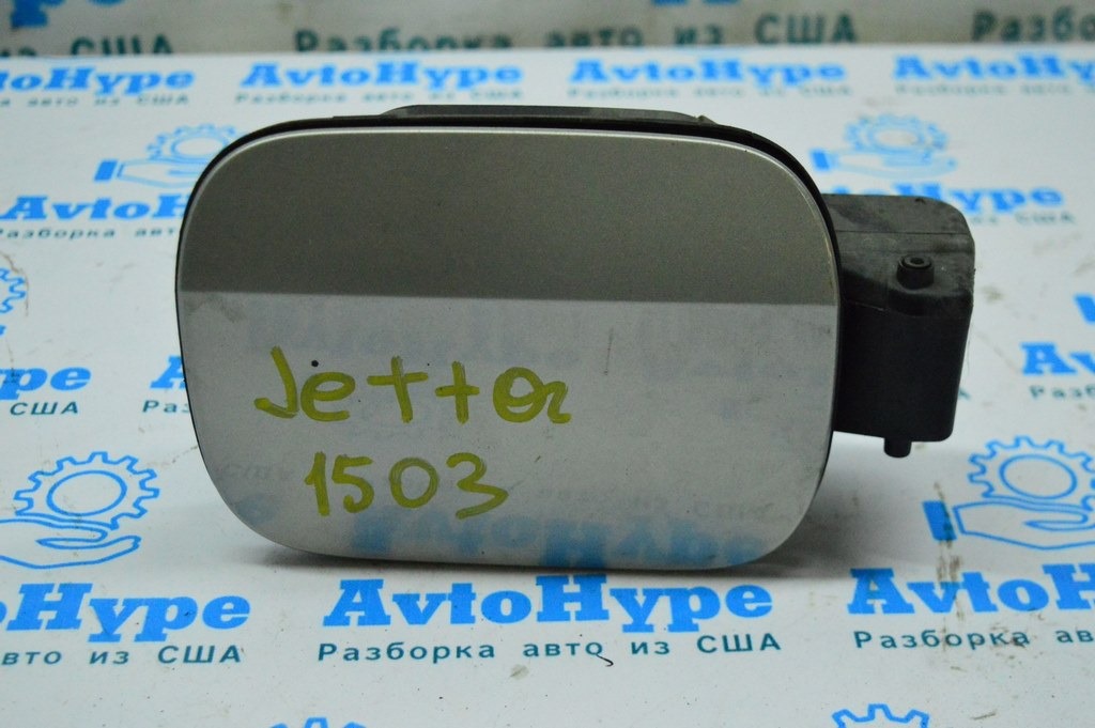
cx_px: 548
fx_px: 1823
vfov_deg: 22.6
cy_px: 364
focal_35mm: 60
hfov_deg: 33.4
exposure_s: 1/800
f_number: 4.8
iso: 6400
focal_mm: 40
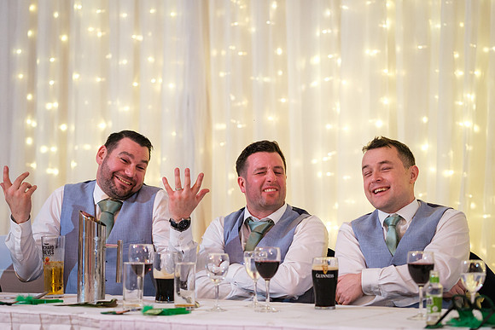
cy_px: 165
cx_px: 257
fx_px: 1982
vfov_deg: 9.5
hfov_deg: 14.2
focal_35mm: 144
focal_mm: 90
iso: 1600
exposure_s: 1/160
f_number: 2
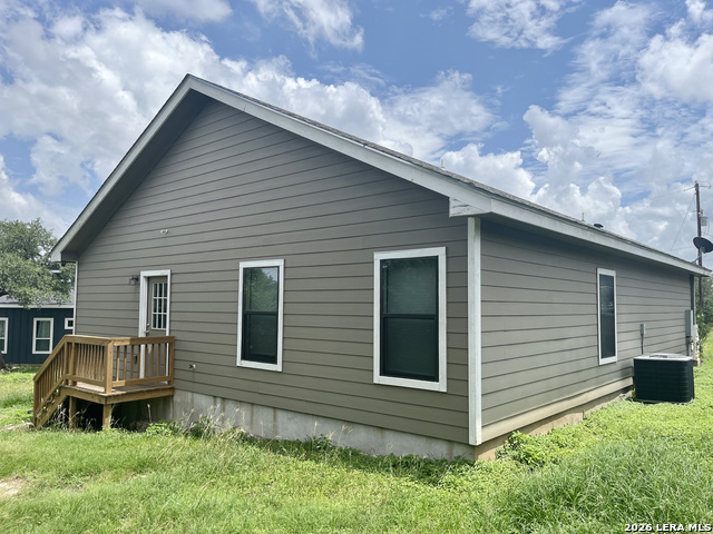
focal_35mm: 26
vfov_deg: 53.1
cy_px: 267
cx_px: 356
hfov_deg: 67.3
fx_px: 536
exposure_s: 1/4149
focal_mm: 5.1
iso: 50
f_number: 1.6
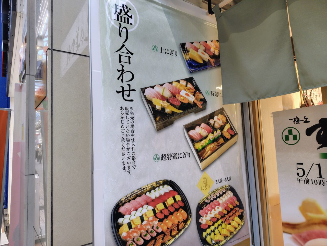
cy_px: 123
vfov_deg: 58.9
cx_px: 164
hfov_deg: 73.9
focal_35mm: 23
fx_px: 217
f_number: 1.9
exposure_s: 1/50
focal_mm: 5.6
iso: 159
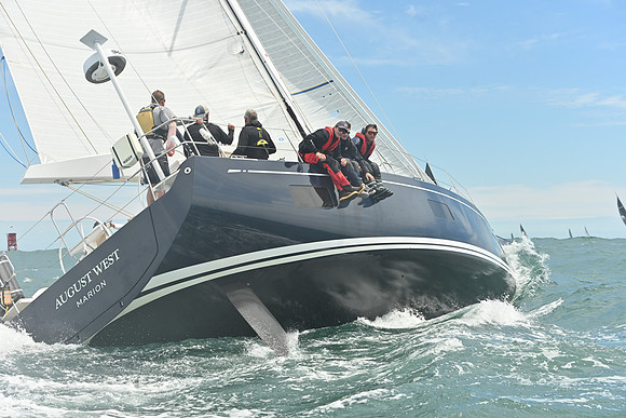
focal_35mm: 70
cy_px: 209
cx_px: 313
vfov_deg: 19.5
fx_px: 1217
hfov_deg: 28.8
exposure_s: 1/1250
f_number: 6.3
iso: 250
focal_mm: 70
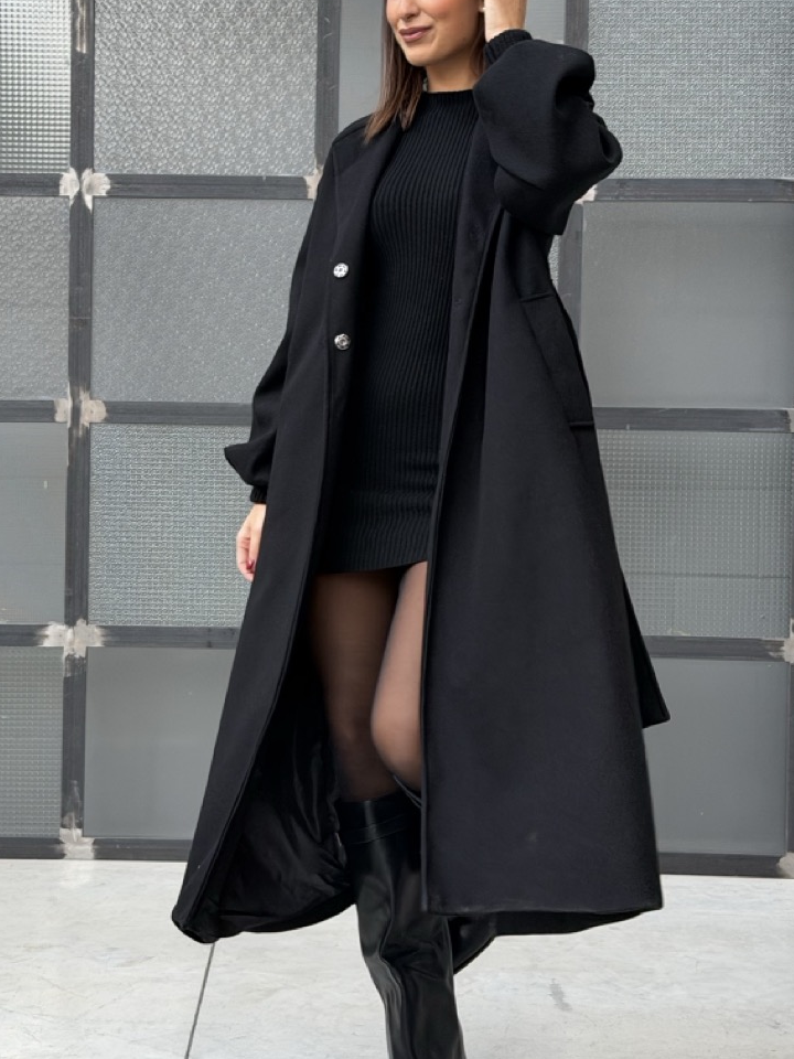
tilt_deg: -1.1
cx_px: 271
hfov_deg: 22.8
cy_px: 480
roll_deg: -0.1
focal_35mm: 64
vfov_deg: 30.2
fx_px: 1957
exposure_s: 1/60
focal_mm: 6.76
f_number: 1.78
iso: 200
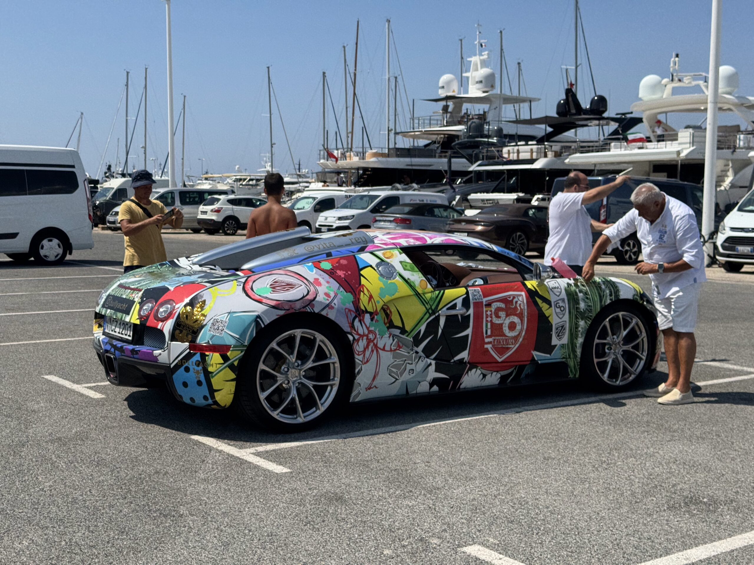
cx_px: 377
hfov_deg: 39.7
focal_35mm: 48
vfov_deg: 30.3
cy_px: 282
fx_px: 1046
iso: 64
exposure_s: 1/5848
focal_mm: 6.76
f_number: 1.78
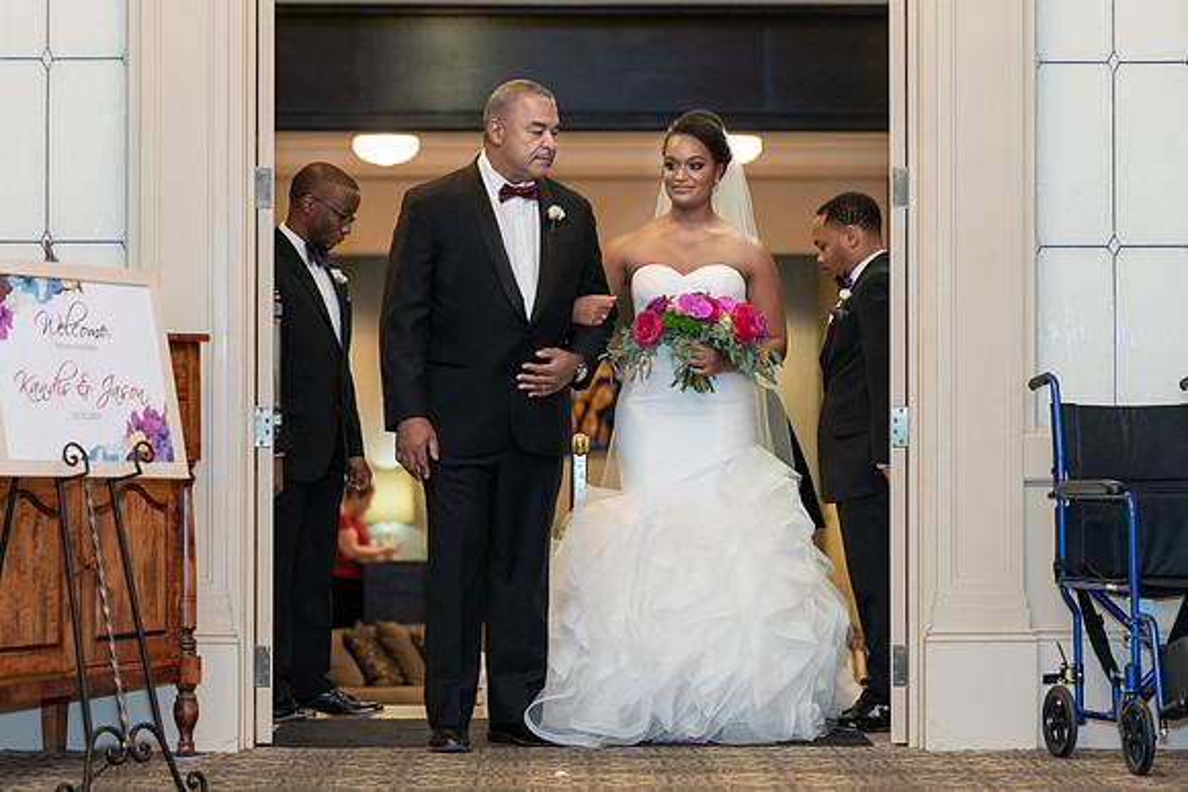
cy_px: 401
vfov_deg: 12.7
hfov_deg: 19.0
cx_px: 568
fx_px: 3554
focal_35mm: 108
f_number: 2.8
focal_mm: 92
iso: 2000
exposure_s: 1/250
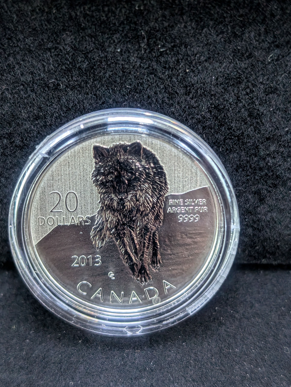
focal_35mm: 55
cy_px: 208
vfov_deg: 34.9
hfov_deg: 26.6
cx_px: 128
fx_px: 615
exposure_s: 1/48
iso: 276
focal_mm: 6.9
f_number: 1.68
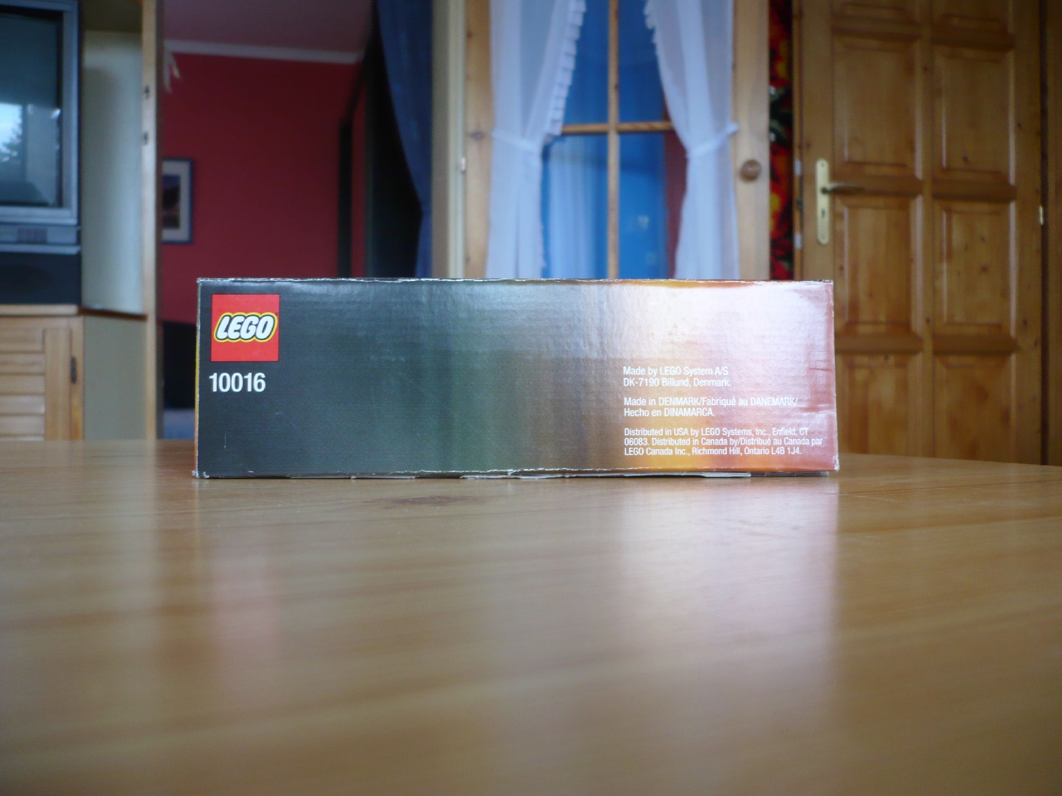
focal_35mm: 35
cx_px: 531
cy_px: 398
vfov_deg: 40.7
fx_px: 1074
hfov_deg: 52.6
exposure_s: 1/20
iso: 100
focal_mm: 5.8
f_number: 2.8
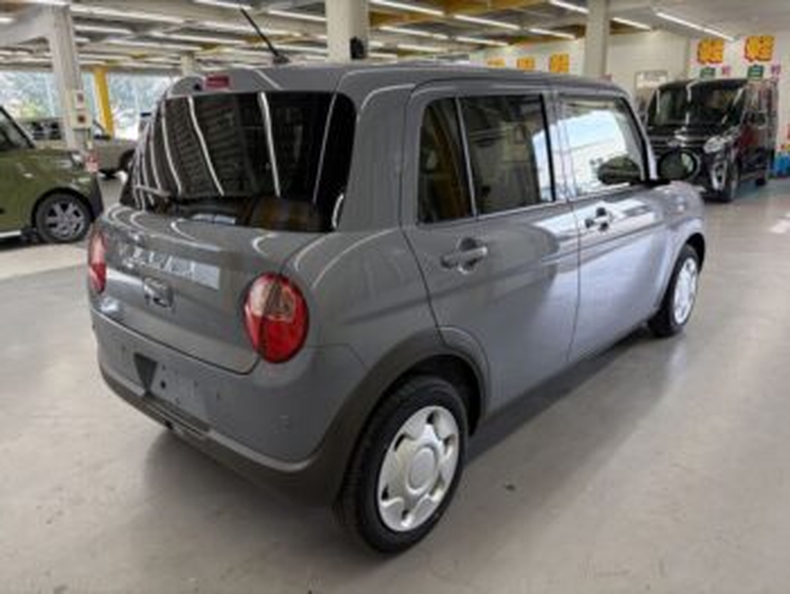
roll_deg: +2.0
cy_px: 297
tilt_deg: -16.6
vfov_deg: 53.1
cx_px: 395
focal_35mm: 26
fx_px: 594
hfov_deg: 67.3
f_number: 1.6
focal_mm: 5.96
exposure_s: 1/100
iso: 100
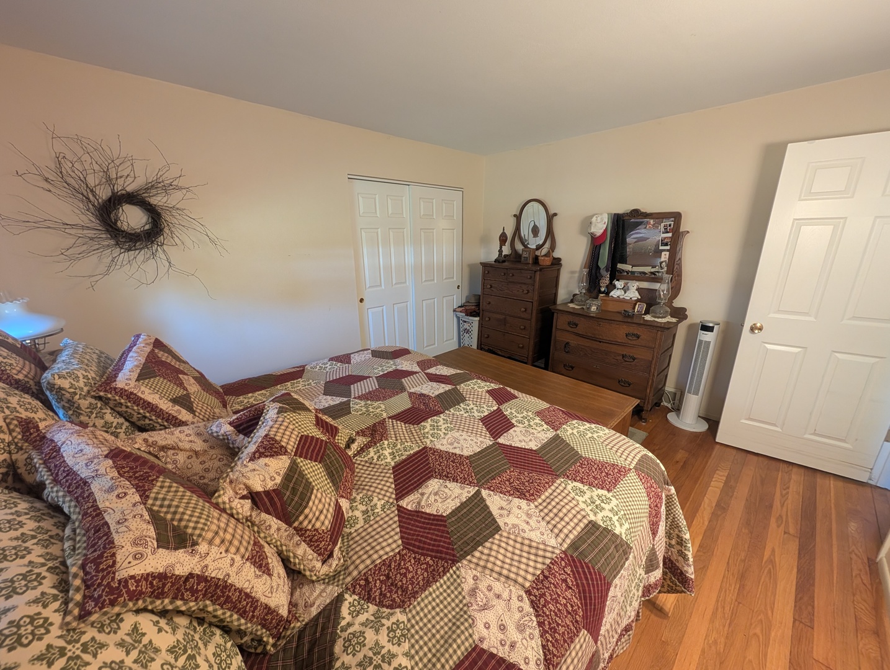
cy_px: 335
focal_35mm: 12
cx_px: 445
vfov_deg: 94.7
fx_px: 309
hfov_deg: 110.5
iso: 205
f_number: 1.7
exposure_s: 1/24
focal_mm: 2.02
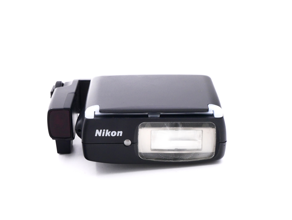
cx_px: 146
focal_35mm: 66
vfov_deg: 22.3
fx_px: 557
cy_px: 110
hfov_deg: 29.4
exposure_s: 1/100
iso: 1600
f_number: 10
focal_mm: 33
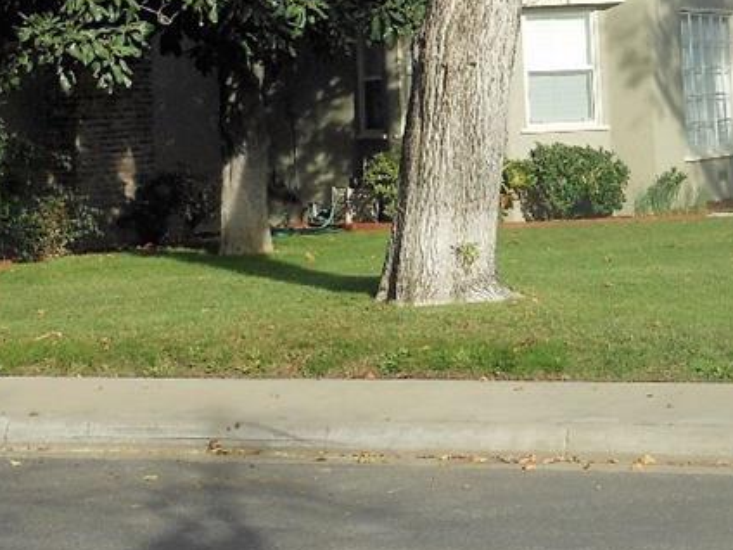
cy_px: -17
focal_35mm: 99
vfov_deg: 14.7
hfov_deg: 19.8
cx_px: 505
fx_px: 2096
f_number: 3.7
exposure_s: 1/400
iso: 80
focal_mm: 5
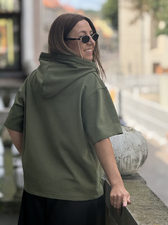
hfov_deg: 12.3
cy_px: 112
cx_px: 84
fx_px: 777
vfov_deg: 16.4
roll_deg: +0.6
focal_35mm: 120
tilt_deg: -5.0
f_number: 2.8
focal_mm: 15.66
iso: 50
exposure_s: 1/1018
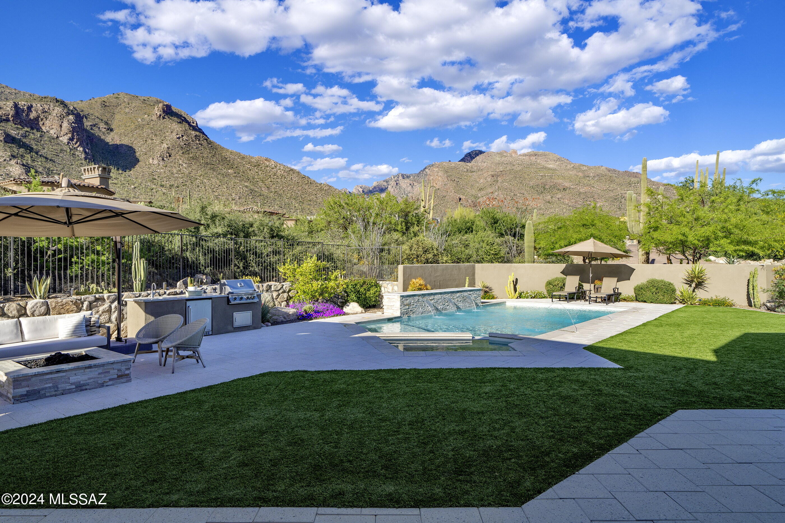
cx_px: 392
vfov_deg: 59.5
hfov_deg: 81.2
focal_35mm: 21
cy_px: 262
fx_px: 458
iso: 100
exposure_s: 1/160
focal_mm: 21
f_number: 9
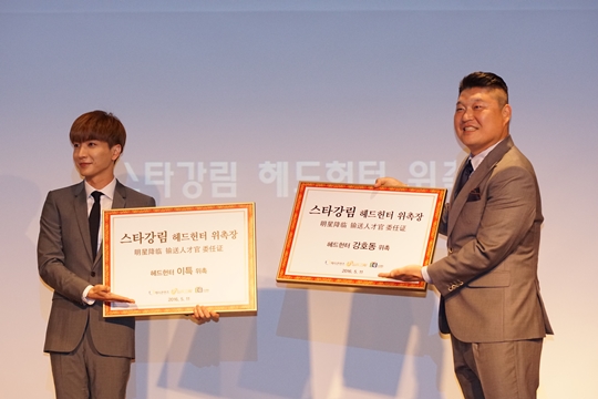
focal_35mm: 158
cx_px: 299
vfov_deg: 8.7
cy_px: 200
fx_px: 2616
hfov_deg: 13.0
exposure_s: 1/200
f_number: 3.2
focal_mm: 105
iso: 1600
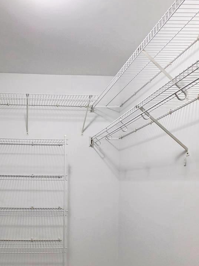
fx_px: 215
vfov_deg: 61.6
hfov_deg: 46.7
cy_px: 181
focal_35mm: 28
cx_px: 35
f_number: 1.9
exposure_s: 1/120
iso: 64
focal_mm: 2.2
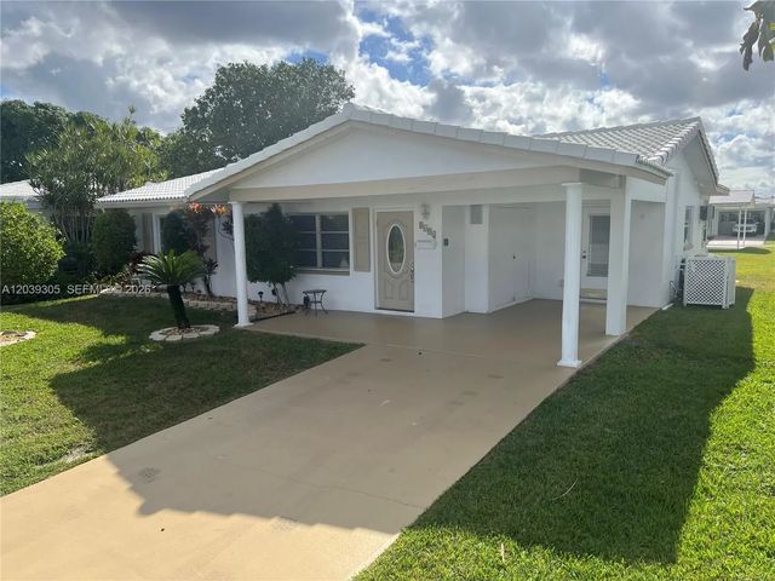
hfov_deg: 67.3
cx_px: 388
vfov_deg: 53.1
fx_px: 582
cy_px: 290
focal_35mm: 26
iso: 50
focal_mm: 5.7
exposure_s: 1/4630
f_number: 1.5
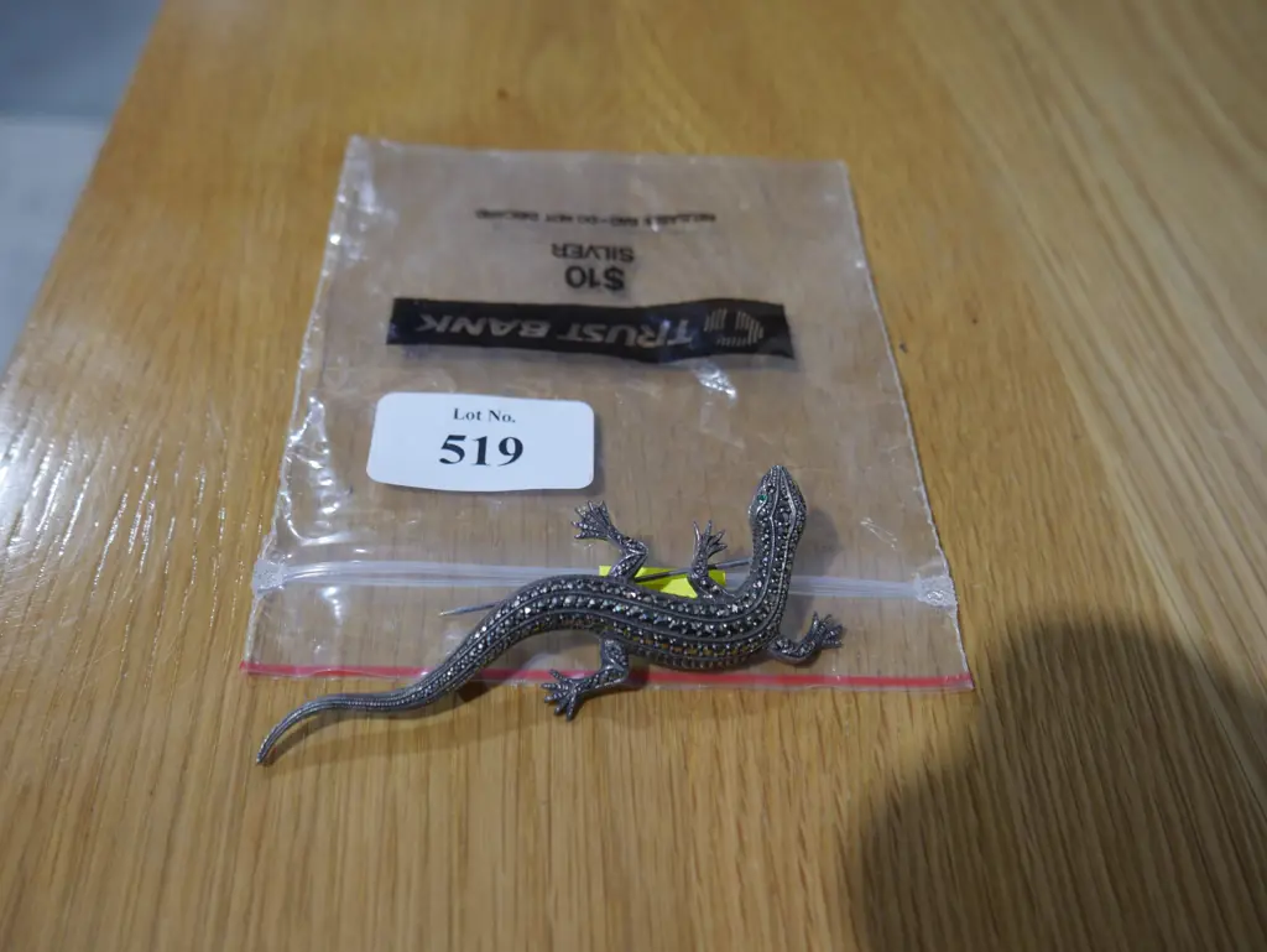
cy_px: 476
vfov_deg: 44.2
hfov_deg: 56.8
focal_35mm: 32
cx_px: 634
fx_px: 1172
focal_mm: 16
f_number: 3.6
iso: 250
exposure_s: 1/60
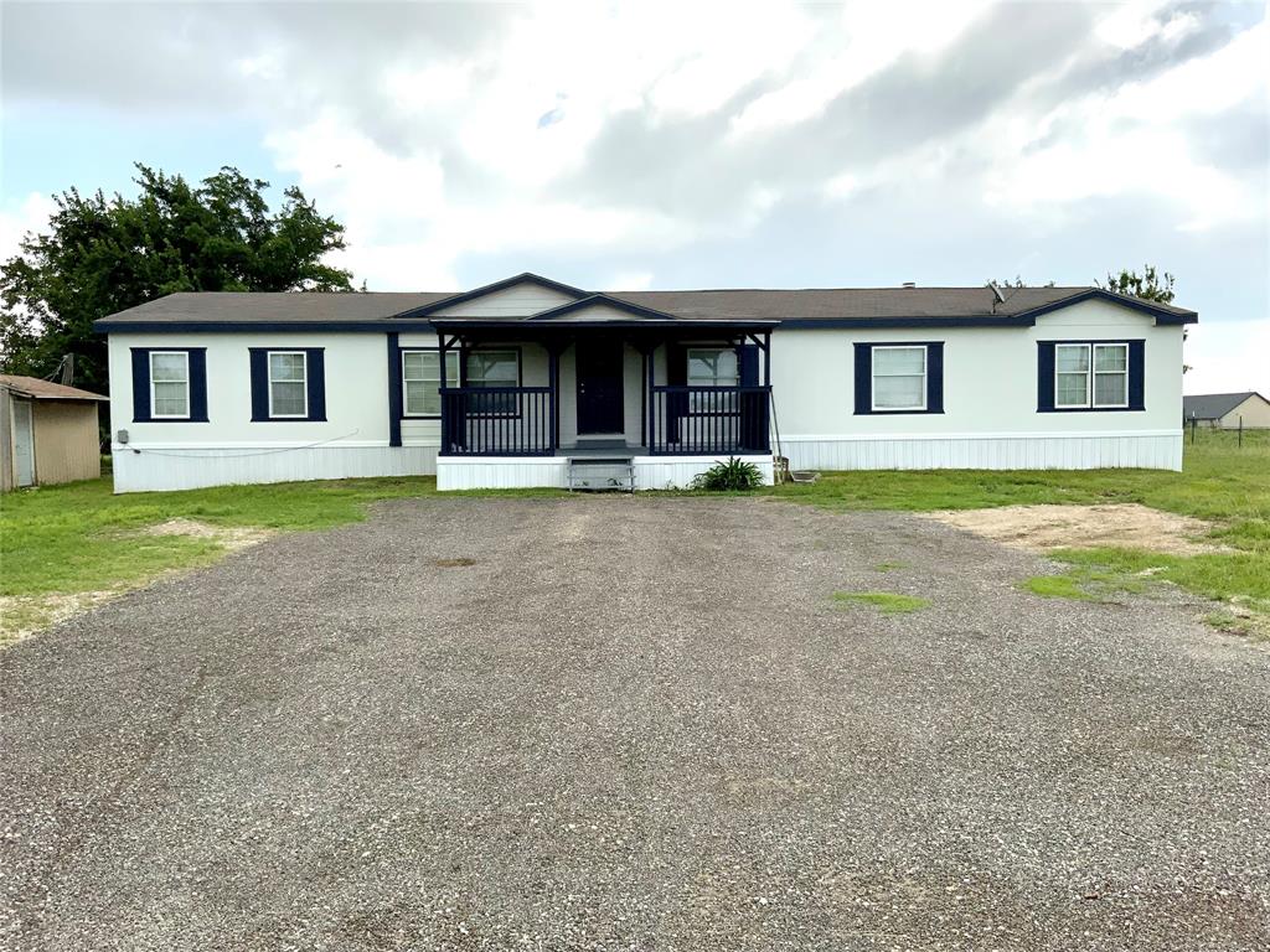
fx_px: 1064
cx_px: 635
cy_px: 476
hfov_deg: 61.7
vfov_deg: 48.2
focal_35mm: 29
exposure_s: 1/2667
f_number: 1.8
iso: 20
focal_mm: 3
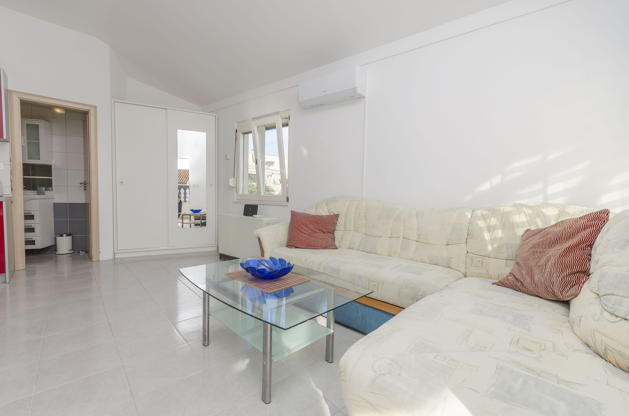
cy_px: 208
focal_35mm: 15
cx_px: 314
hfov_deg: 100.5
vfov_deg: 77.1
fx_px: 262
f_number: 9
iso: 100
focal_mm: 10
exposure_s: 1/100
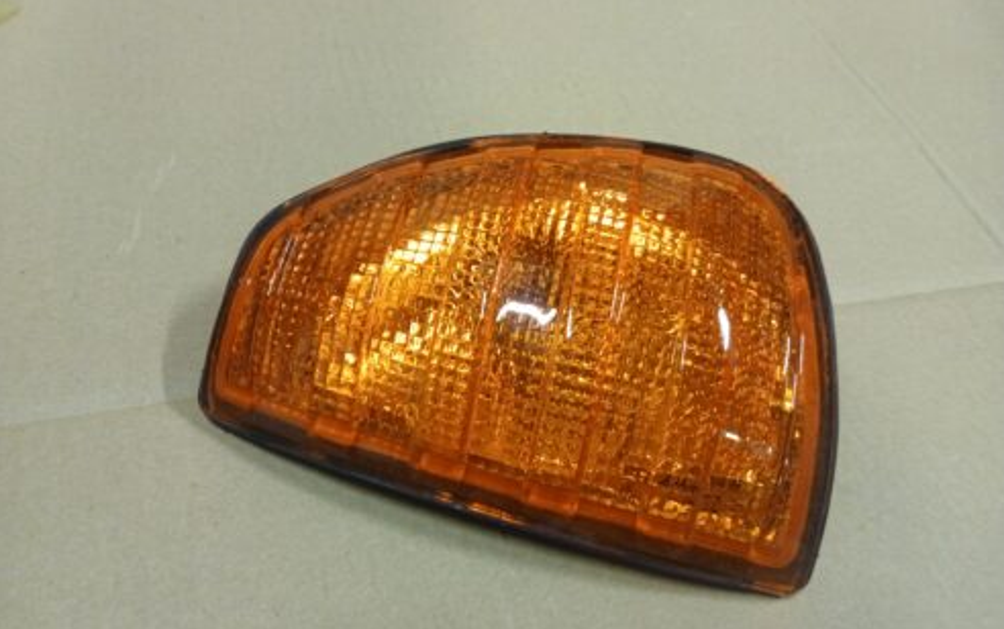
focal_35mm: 28
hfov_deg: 66.4
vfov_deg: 44.6
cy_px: 330
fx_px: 766
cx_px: 502
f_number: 1.8
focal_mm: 3.98
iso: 250
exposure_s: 1/25
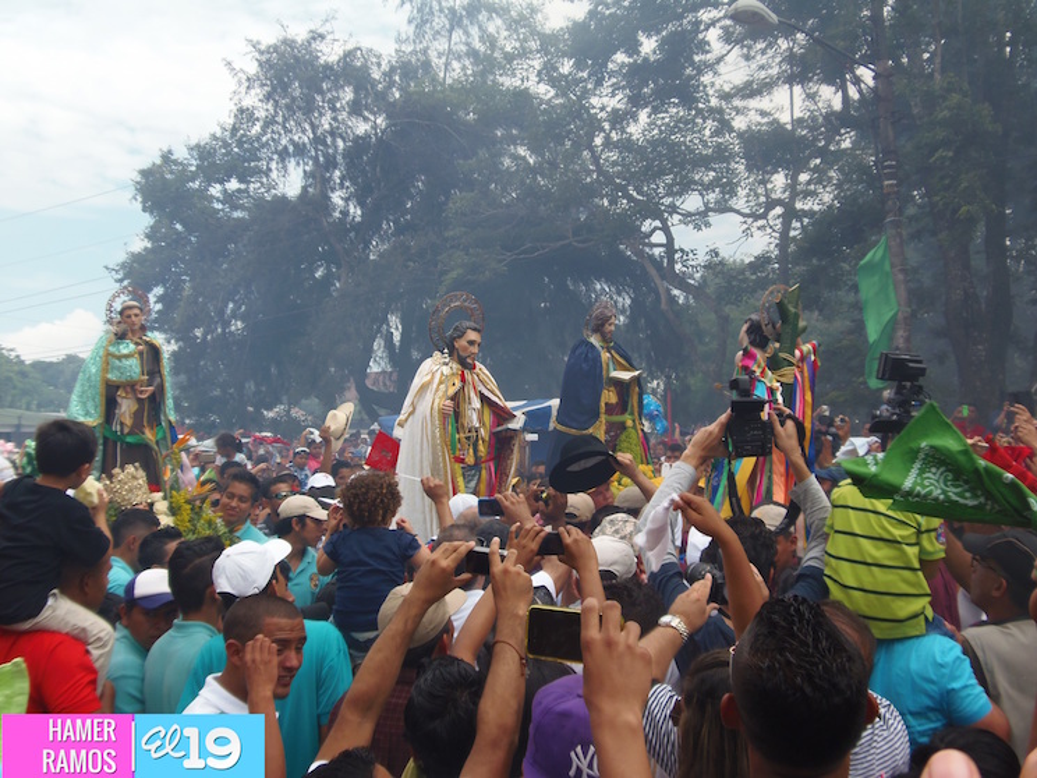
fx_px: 1049
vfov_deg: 40.7
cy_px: 389
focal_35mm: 35
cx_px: 518
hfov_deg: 52.6
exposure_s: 1/640
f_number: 3.4
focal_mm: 6.5
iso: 64
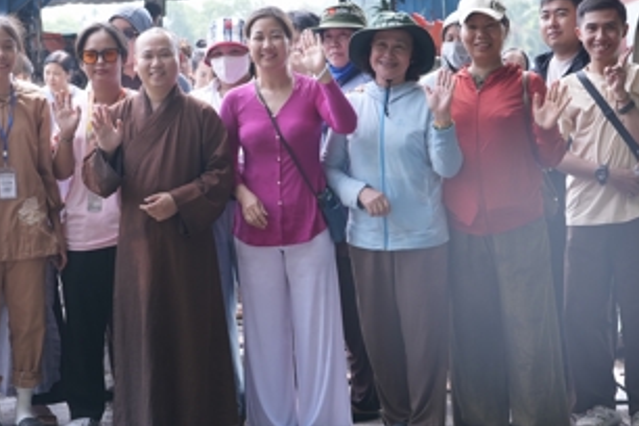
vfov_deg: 13.4
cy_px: 172
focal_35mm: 102
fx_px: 1810
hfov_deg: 20.0
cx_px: 228
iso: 200
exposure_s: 1/200
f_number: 4.5
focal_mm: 48
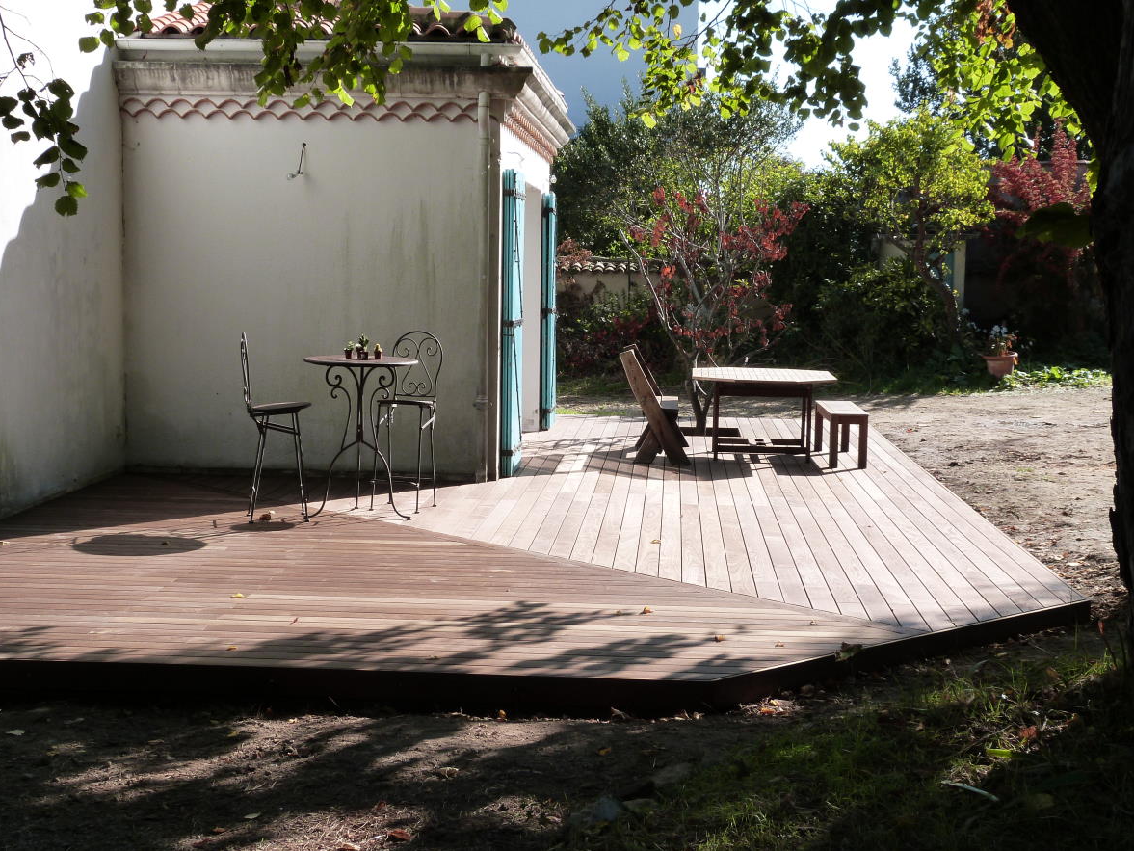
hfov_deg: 36.2
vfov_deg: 27.5
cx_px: 572
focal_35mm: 53
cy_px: 418
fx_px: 1736
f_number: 5.6
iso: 160
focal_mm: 9.2
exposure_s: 1/200
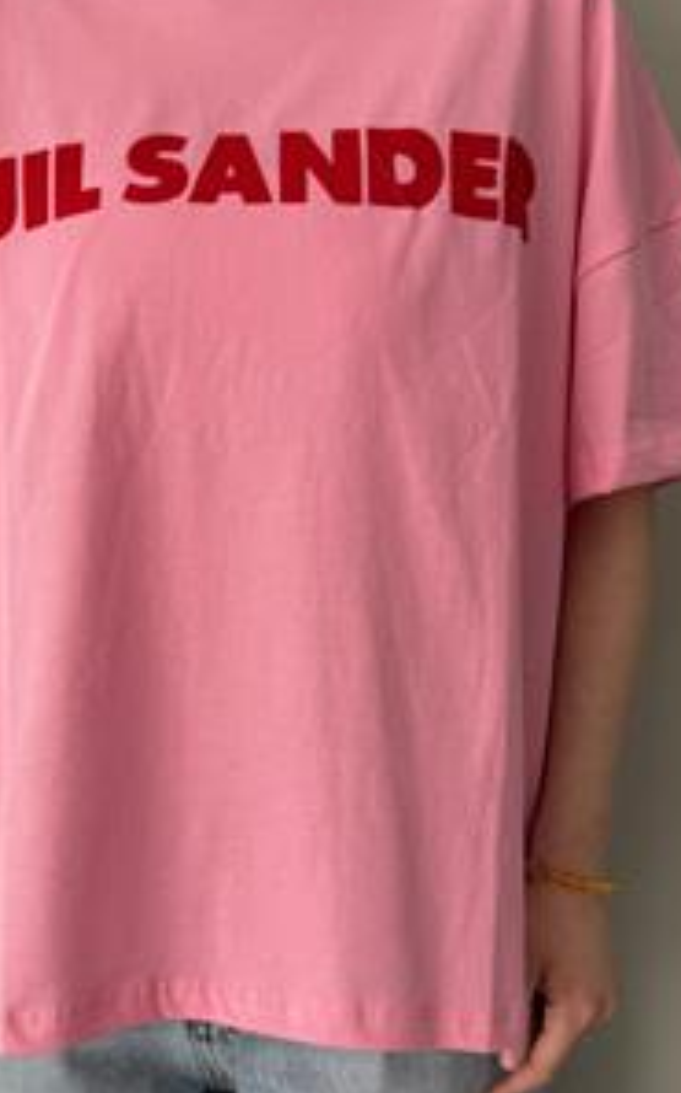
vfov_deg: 45.0
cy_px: 661
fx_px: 1310
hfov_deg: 29.0
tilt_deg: -5.3
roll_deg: -1.2
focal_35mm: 44
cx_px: 260
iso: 64
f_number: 1.78
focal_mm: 6.86
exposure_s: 1/222
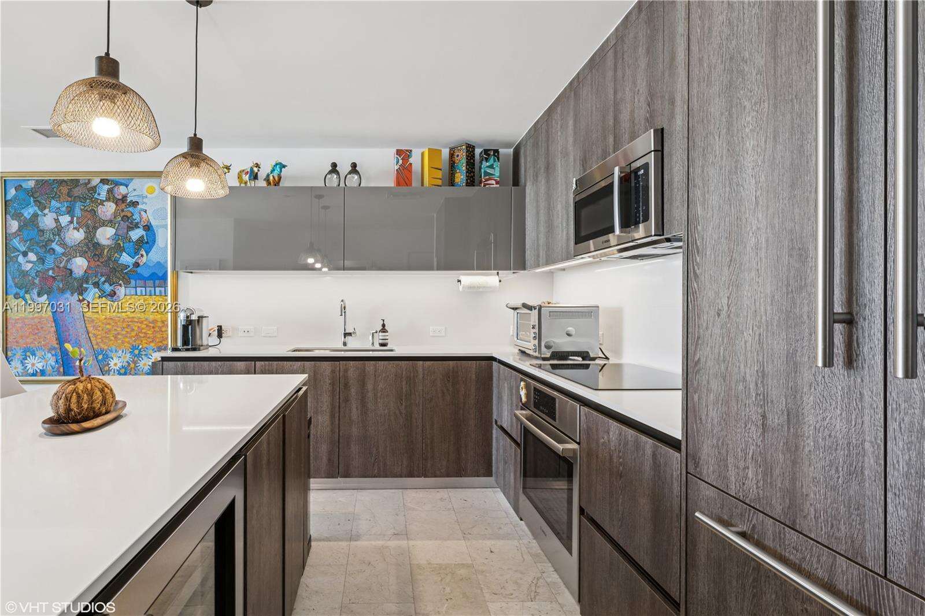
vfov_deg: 69.2
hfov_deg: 92.0
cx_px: 462
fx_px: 447
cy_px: 308
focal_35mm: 17
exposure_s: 1/4
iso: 320
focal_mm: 17.4
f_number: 10
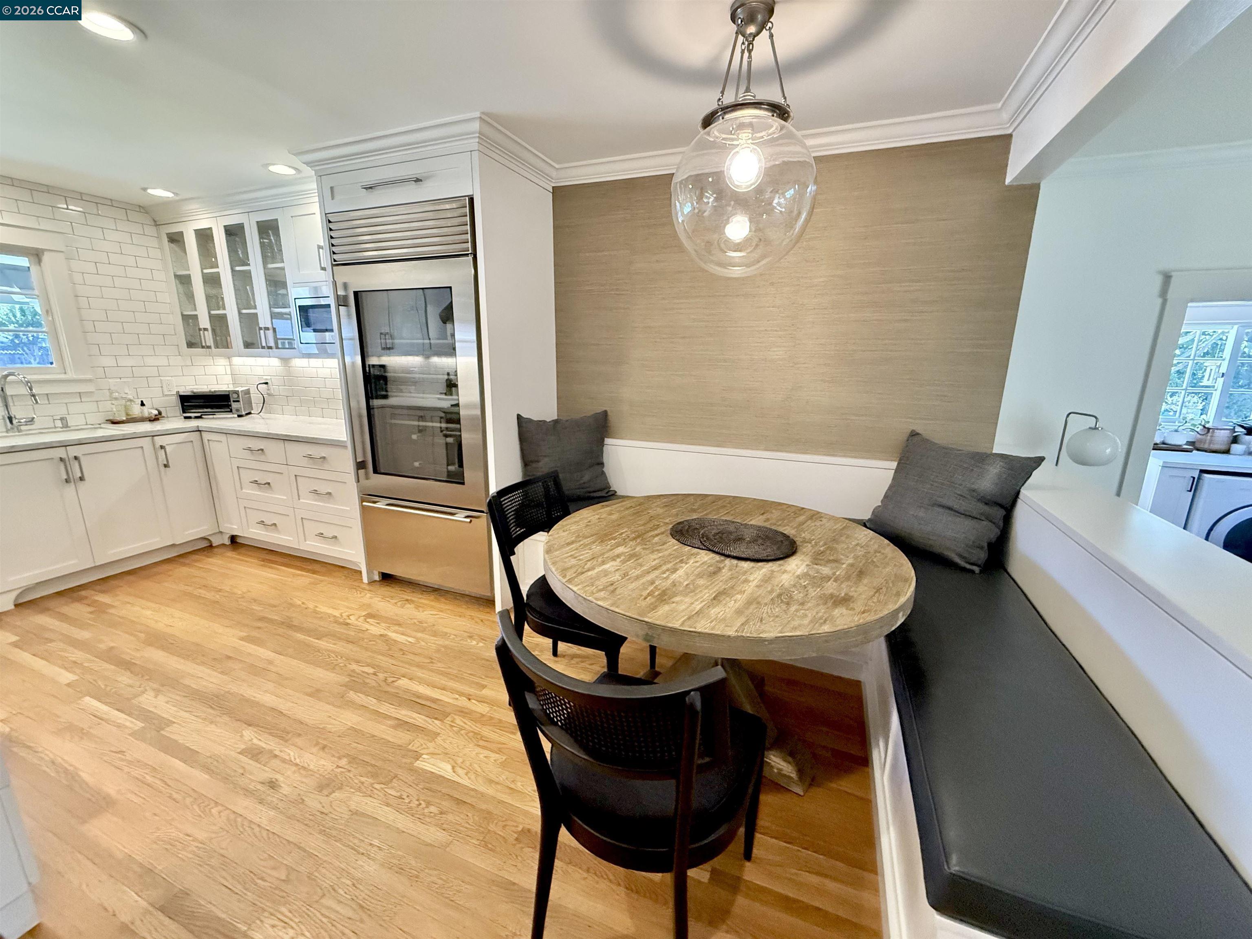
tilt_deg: -12.3
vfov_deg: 85.7
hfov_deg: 102.1
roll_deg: -0.4
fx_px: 506
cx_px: 626
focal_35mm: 14
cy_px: 470
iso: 800
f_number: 2.2
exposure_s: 1/120
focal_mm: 2.22
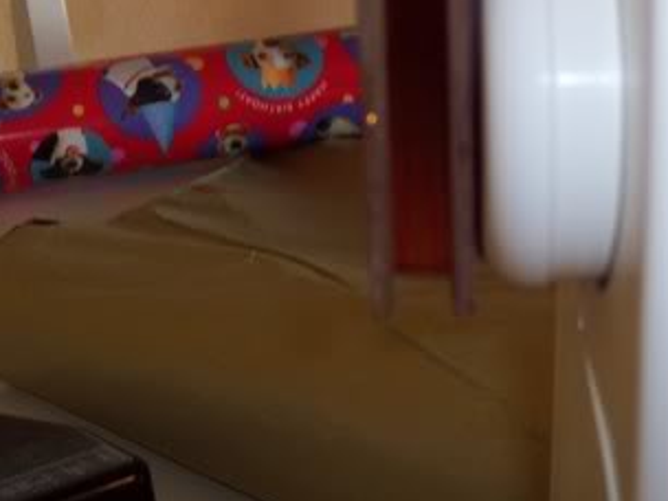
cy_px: 88
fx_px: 1544
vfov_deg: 18.2
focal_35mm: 80
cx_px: 490
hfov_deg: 24.2
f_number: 2.8
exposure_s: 1/30
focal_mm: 8
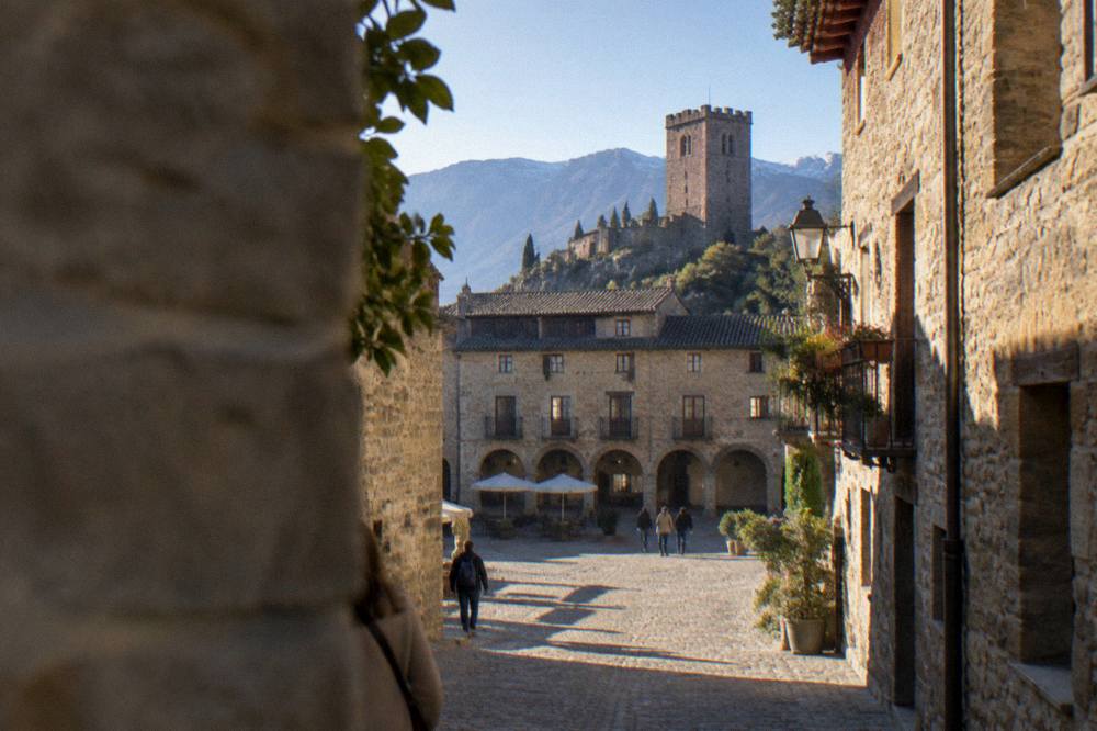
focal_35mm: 35
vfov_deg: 37.8
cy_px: 366
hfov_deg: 54.5
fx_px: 1066
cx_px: 548
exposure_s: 1/160
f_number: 10
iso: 800
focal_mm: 35
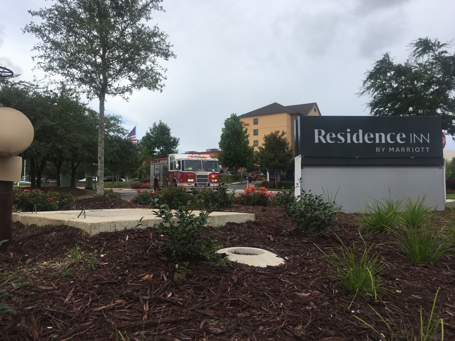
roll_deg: +0.9
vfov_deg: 48.2
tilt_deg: +3.8
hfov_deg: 61.7
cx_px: 228
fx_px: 381
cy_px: 170
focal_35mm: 29
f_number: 2.2
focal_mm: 4.15
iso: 25
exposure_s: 1/1083
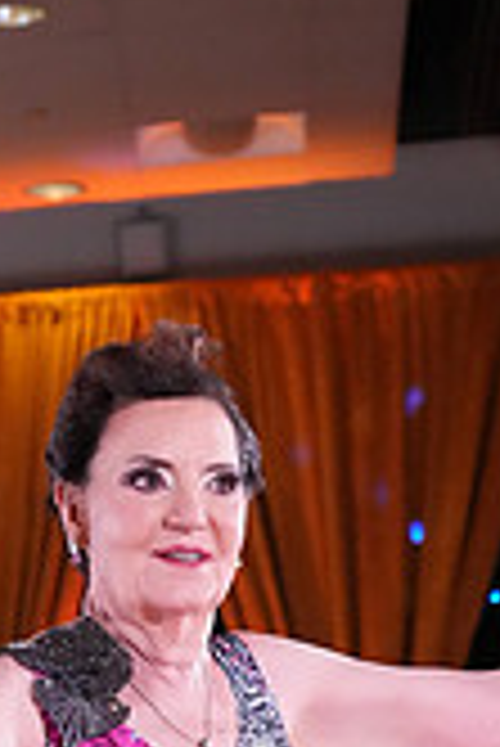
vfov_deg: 10.0
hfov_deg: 6.8
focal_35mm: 199
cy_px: 1161
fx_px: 4137
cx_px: -209
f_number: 5
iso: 8000
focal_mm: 57
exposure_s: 1/400
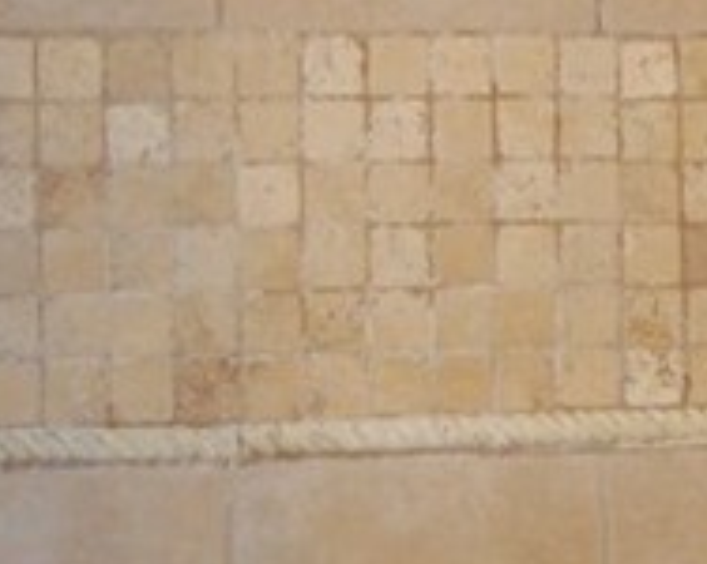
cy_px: 68
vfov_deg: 11.1
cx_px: 925
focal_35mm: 138
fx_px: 2885
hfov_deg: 13.5
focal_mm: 18
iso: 400
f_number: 3.5
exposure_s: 1/60
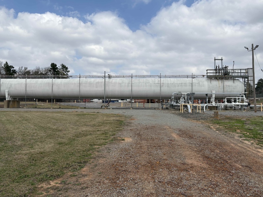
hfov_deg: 61.6
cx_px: 119
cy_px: 91
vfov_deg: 48.2
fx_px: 220
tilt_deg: +2.9
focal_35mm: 29
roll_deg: -0.5
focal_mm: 5.96
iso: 50
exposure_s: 1/5348
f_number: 1.6
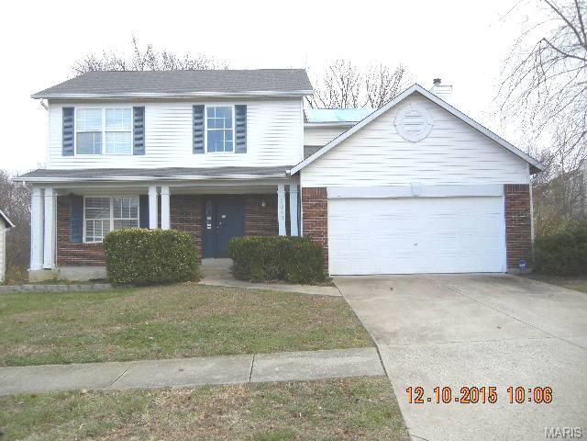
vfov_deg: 46.8
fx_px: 509
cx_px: 294
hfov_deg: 60.0
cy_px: 220
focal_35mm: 30
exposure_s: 1/480
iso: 160
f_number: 3.5
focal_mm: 5.4
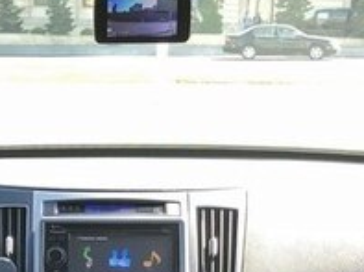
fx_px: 987
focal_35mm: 94
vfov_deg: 15.2
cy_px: 312
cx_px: 30
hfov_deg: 20.4
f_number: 1.8
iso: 20
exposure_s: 1/193
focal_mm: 3.99
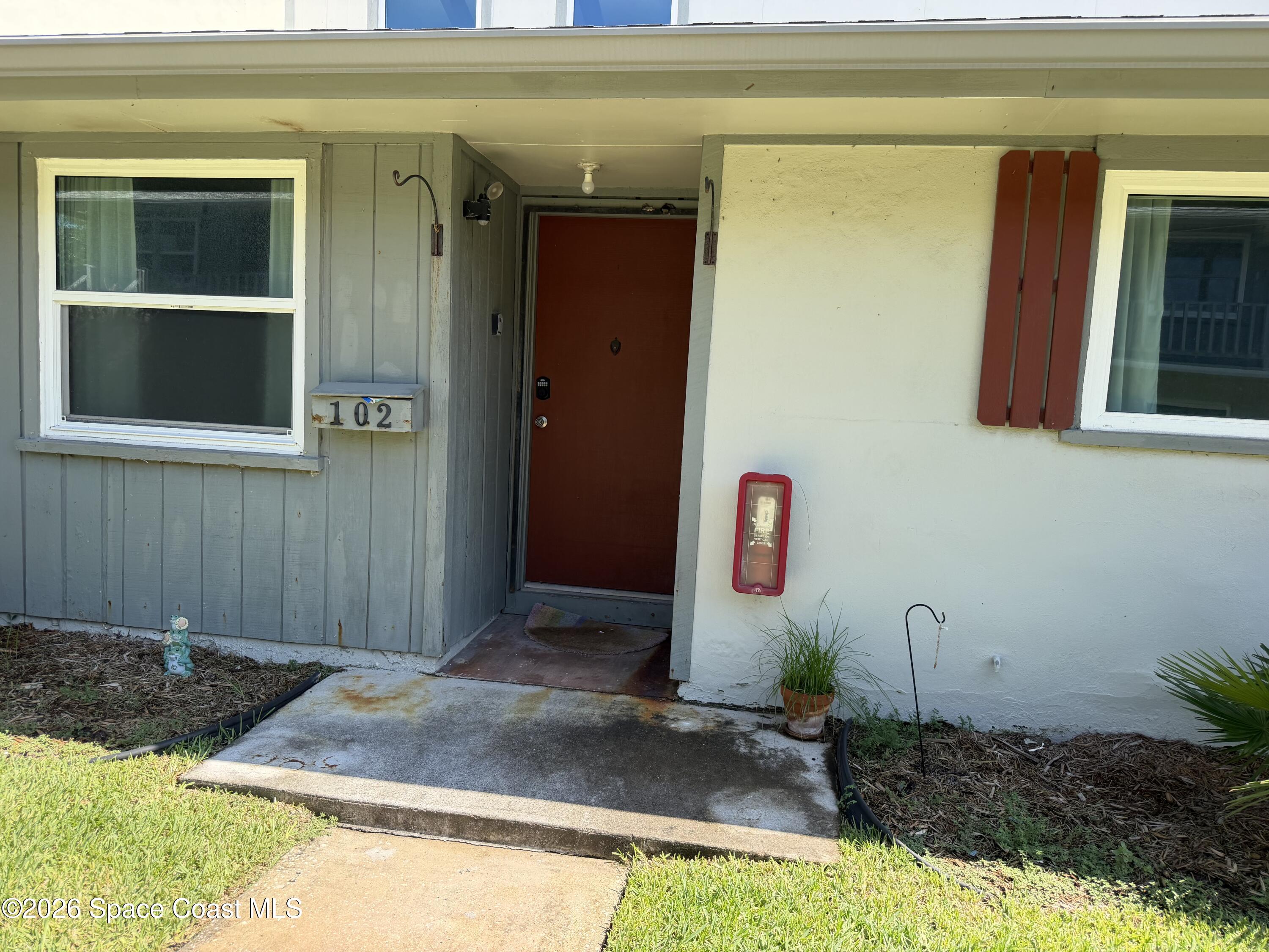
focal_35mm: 24
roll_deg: -2.6
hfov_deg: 71.6
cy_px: 476
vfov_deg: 56.8
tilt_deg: -6.6
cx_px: 634
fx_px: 880
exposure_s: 1/1493
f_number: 1.78
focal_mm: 6.76
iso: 100
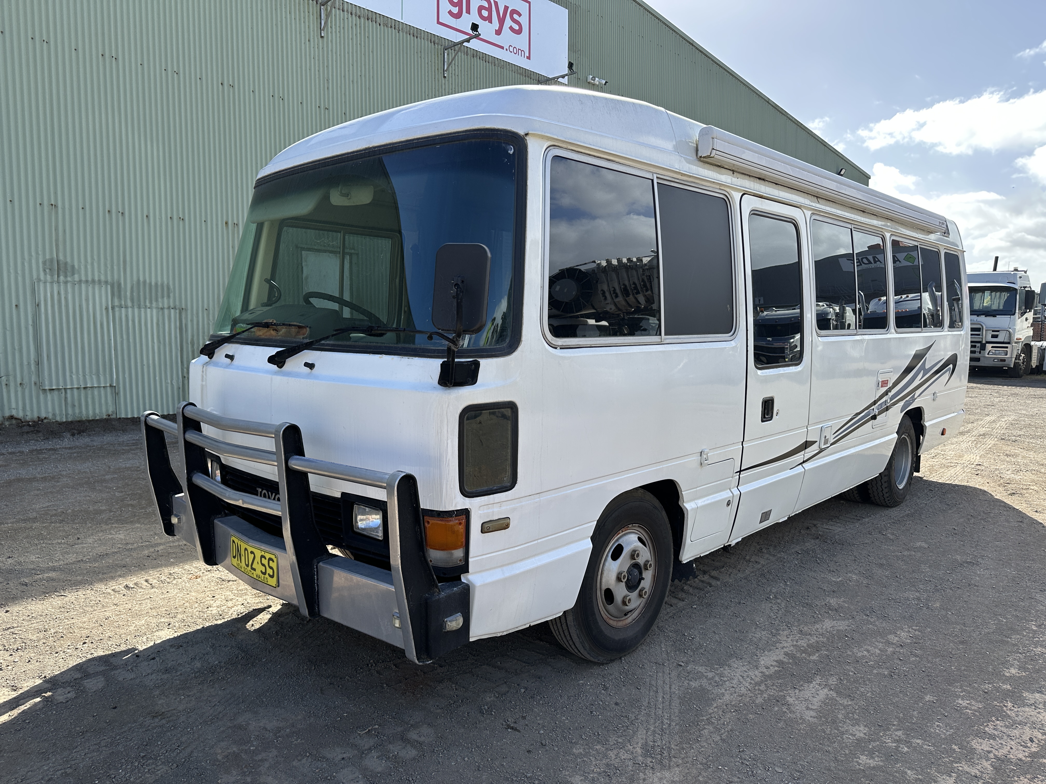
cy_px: 392
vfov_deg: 56.8
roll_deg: -0.2
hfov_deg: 71.6
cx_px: 523
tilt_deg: -4.9
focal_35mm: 24
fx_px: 725
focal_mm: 6.86
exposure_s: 1/1779
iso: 80
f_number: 1.78
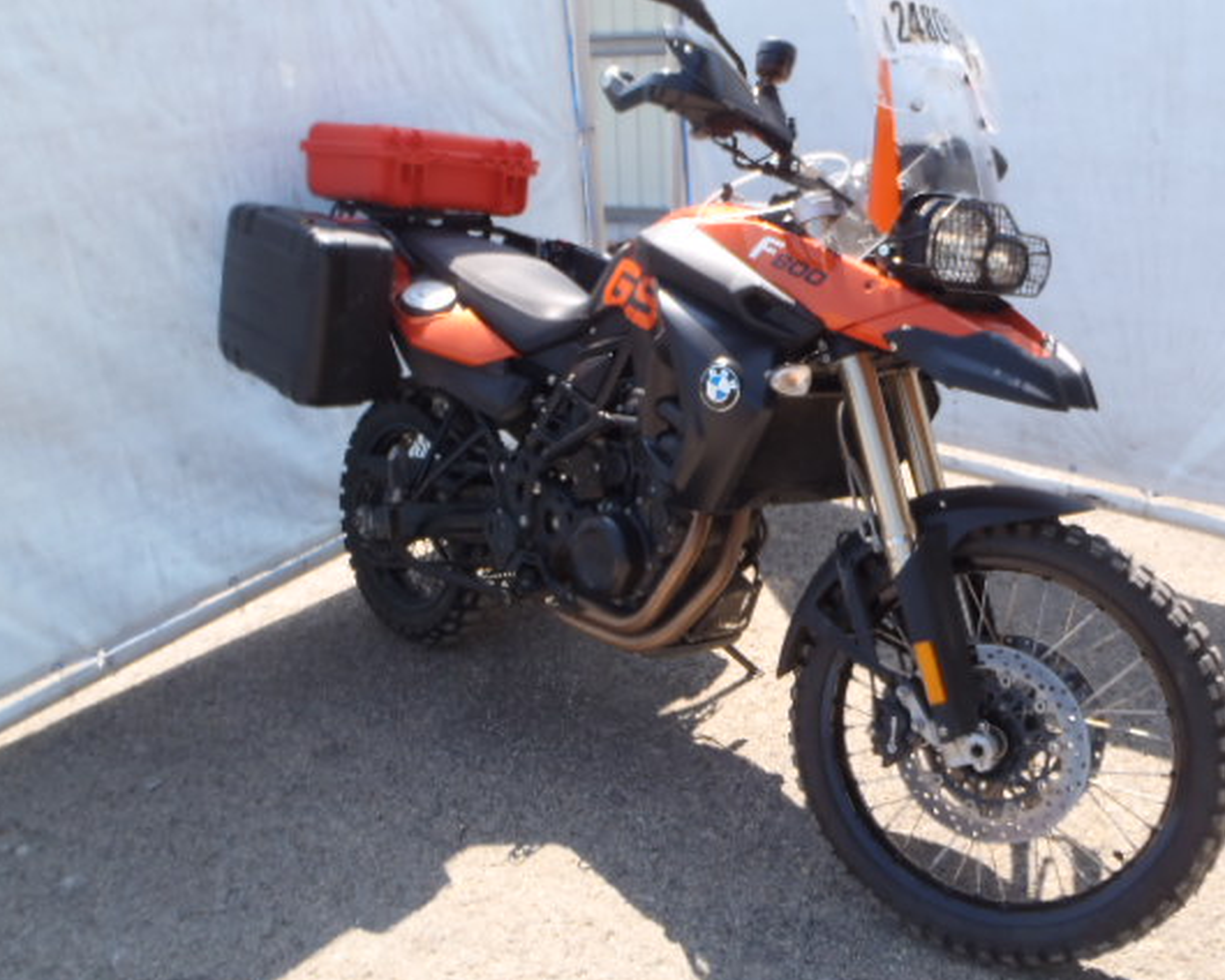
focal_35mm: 33
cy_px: 460
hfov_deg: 53.9
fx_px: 1196
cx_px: 726
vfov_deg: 44.5
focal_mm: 5
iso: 80
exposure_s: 1/160
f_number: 4.5
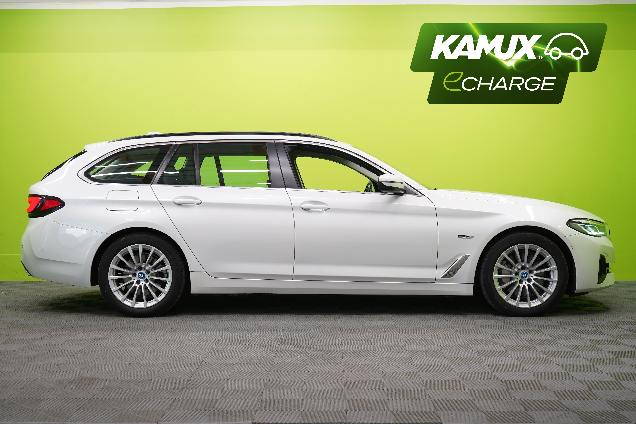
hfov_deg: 43.6
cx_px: 318
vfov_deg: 29.9
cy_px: 212
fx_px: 795
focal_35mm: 45
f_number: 5
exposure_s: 1/40
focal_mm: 45
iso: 400
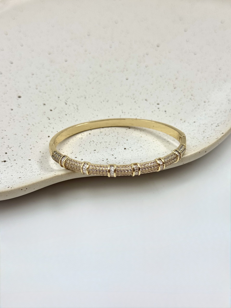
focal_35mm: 48
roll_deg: -1.2
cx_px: 116
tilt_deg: -41.5
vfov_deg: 39.7
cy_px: 154
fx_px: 427
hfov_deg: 30.3
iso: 64
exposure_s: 1/939
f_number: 1.78
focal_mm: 6.76
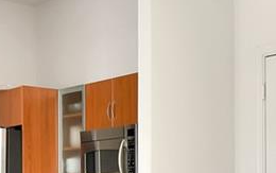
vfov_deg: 13.7
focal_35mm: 94
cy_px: 189
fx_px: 708
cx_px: 262
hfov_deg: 21.4
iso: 250
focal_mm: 10
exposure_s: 1/15
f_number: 7.1
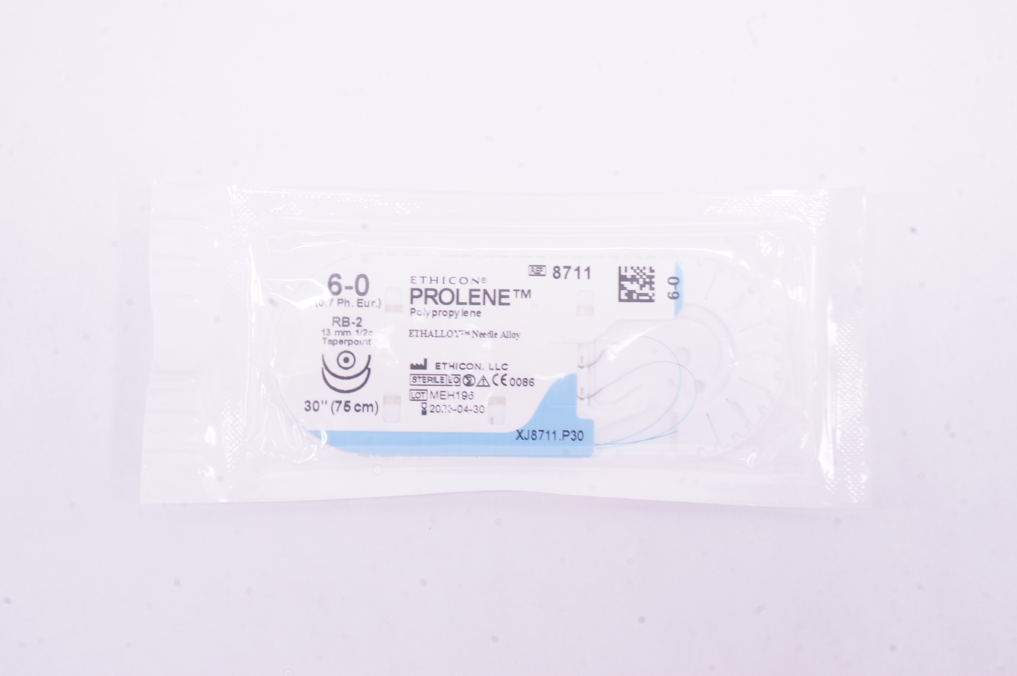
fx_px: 1524
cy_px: 338
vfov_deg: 25.0
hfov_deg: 36.9
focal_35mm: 54
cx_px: 508
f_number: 22
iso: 800
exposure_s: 1/10
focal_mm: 36
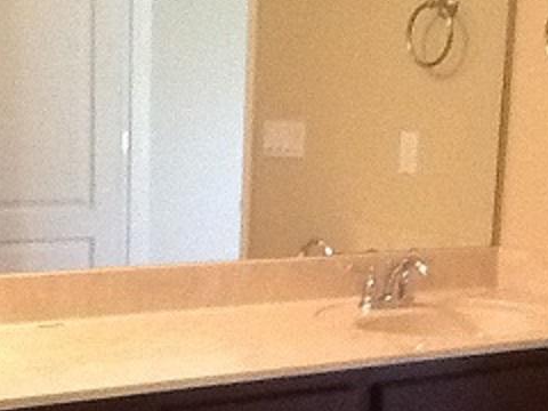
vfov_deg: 16.6
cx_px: 216
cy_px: 366
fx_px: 1393
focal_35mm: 88
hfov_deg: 22.2
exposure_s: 1/30
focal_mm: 2.03
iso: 400
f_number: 2.4
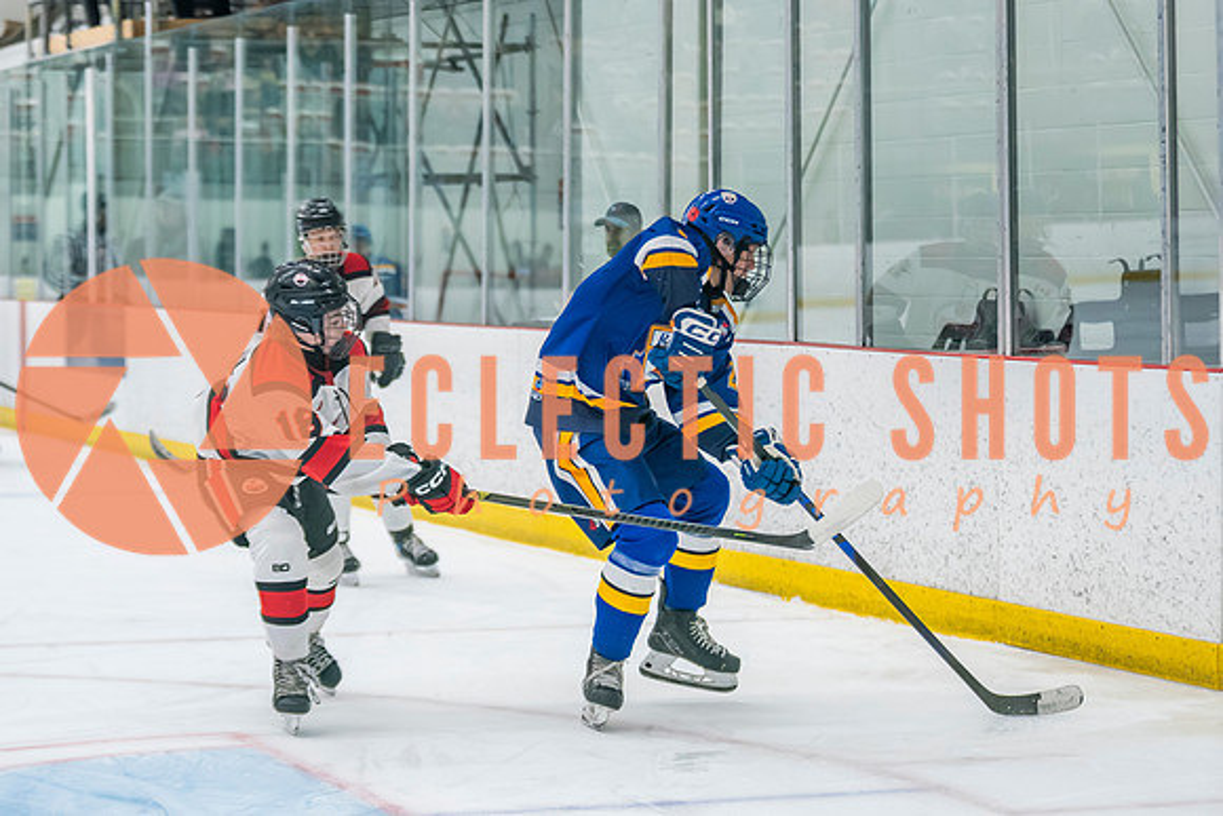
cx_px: 631
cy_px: 408
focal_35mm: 116
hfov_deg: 17.6
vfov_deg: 11.8
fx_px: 3945
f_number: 2.8
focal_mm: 85
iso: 2500
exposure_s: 1/640
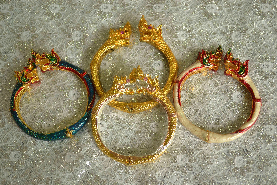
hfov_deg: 33.4
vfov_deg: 22.6
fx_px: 462
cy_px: 92
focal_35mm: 60
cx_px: 138
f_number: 5.3
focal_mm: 40
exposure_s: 1/100
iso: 800
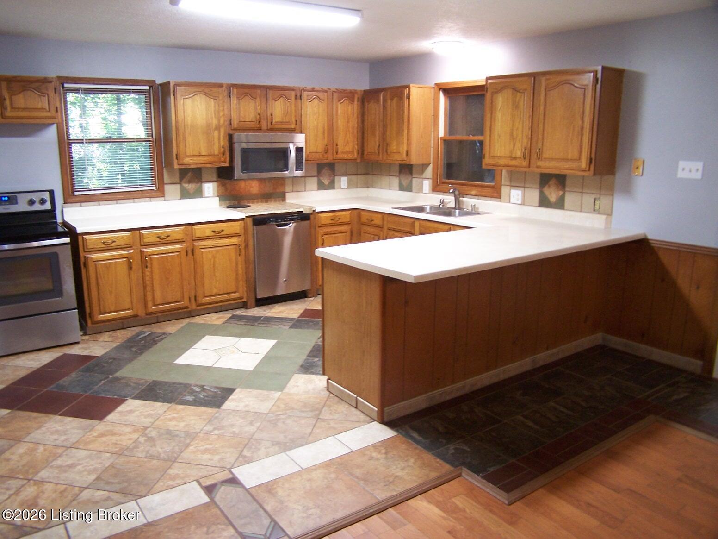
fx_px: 788
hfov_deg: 49.0
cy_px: 270
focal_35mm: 38
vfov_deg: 37.7
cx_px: 359
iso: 140
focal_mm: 6.3
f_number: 2.8
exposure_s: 1/10
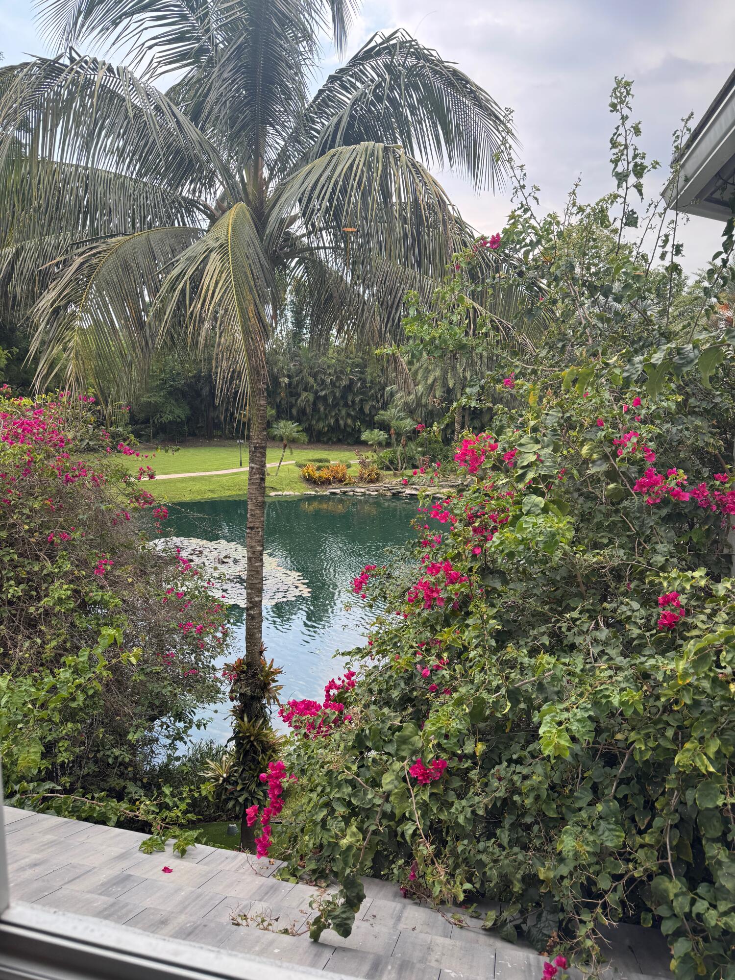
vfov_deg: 71.6
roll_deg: -0.6
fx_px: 679
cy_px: 490
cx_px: 368
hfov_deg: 56.8
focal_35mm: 24
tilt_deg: -9.5
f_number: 1.78
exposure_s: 1/136
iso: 100
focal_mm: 6.76
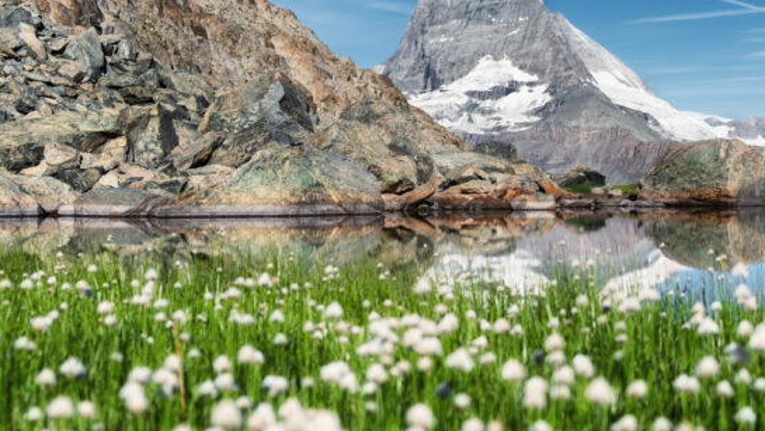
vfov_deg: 20.4
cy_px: 163
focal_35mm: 59
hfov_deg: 35.1
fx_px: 1197
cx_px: 510
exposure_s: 1/2900
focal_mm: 26.5
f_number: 3.2
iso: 200
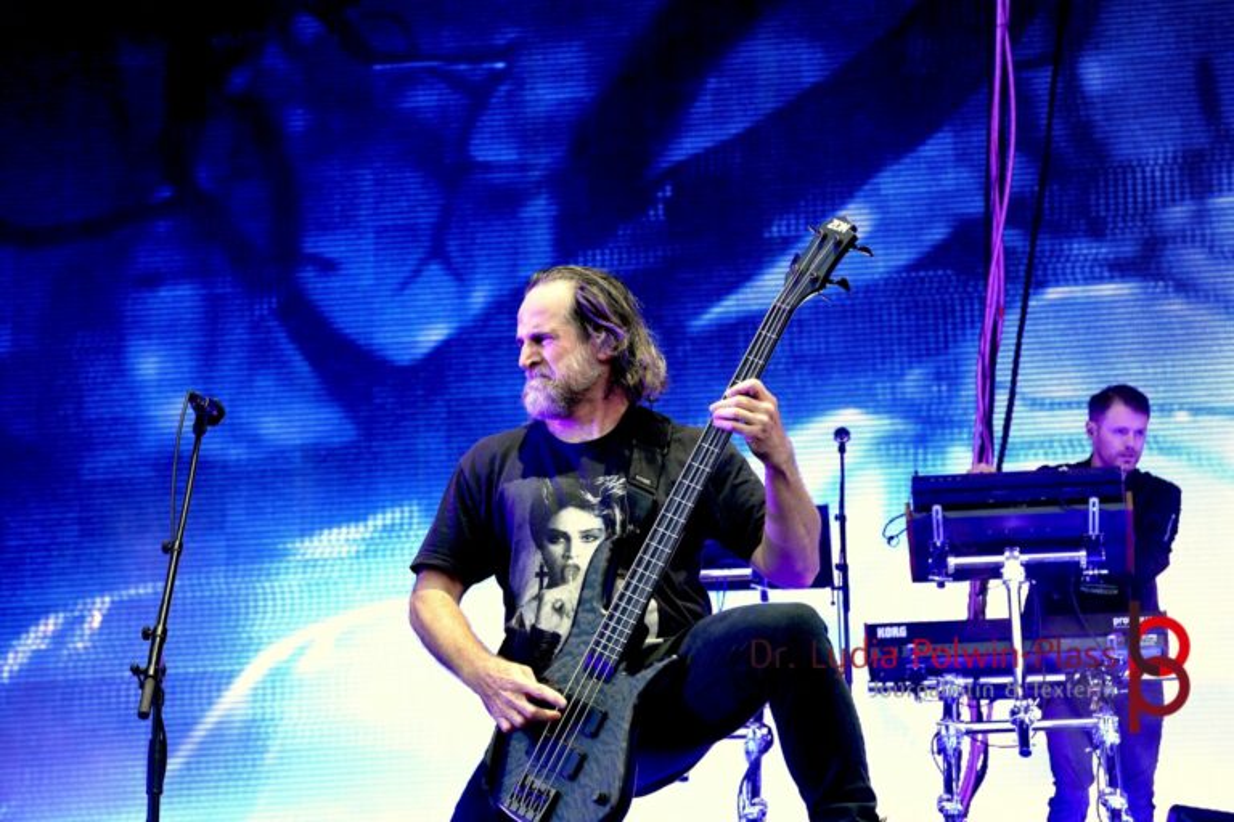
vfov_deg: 13.4
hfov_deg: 20.0
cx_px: 617
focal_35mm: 102
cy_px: 411
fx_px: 3496
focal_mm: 68
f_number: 5
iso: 800
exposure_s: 1/160
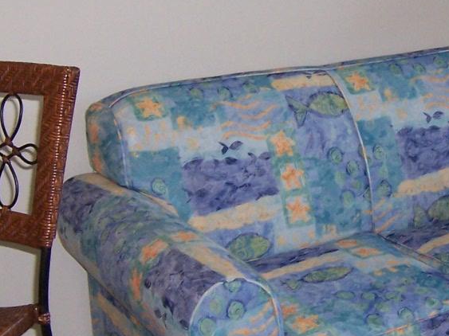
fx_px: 1180
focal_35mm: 91
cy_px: 113
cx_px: 325
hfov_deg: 21.4
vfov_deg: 16.2
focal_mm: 5.5
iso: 140
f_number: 2.8
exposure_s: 1/60
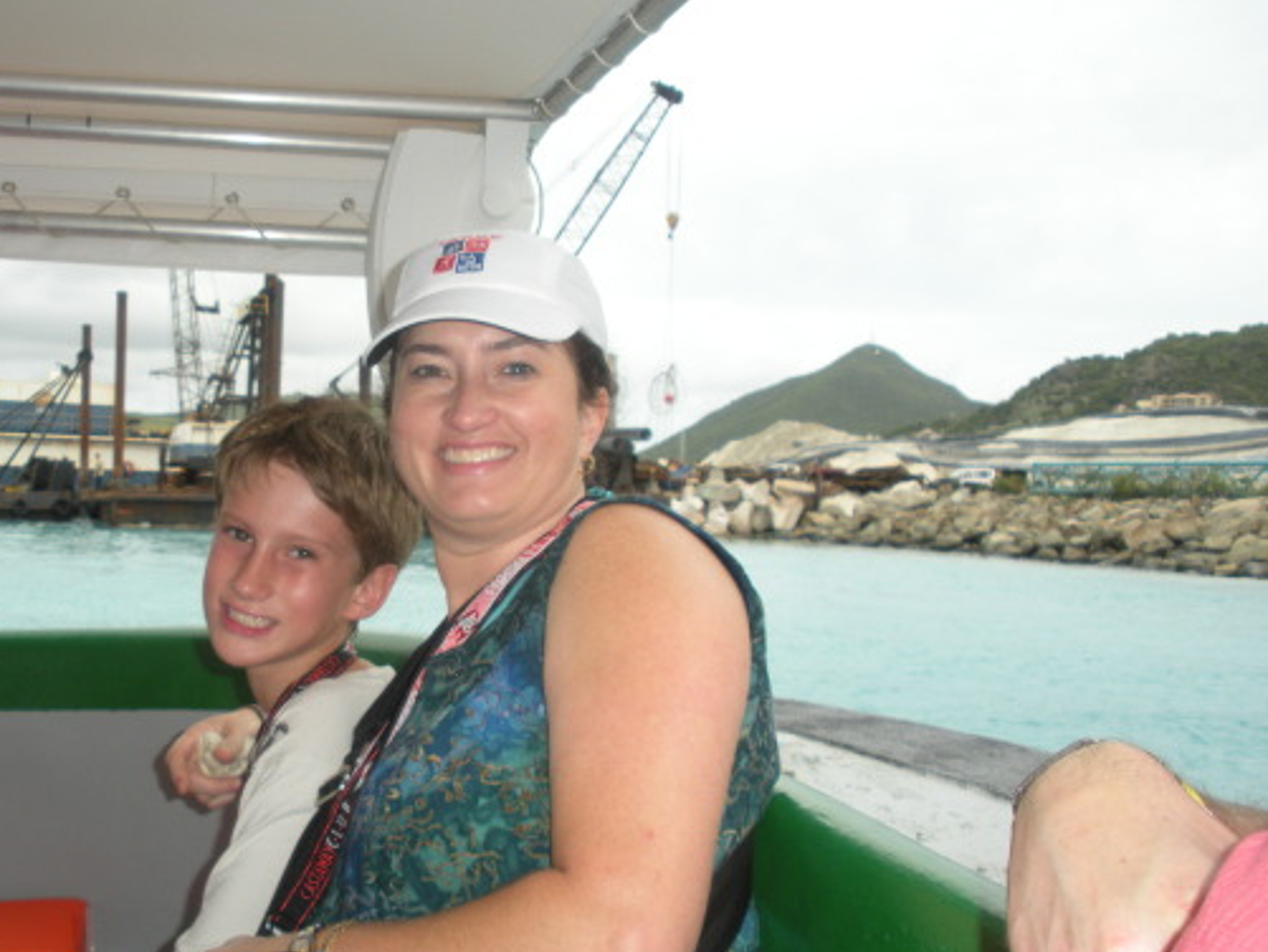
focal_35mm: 46
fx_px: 1685
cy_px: 481
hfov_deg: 41.0
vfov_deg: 31.5
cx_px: 491
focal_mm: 6.3
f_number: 3.5
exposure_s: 1/550
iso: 88
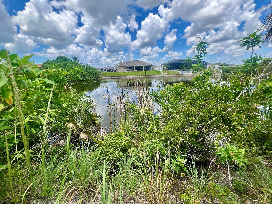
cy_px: 102
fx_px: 102
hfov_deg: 106.2
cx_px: 136
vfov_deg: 89.9
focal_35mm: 13
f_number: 1.8
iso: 32
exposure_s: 1/779
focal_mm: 1.57
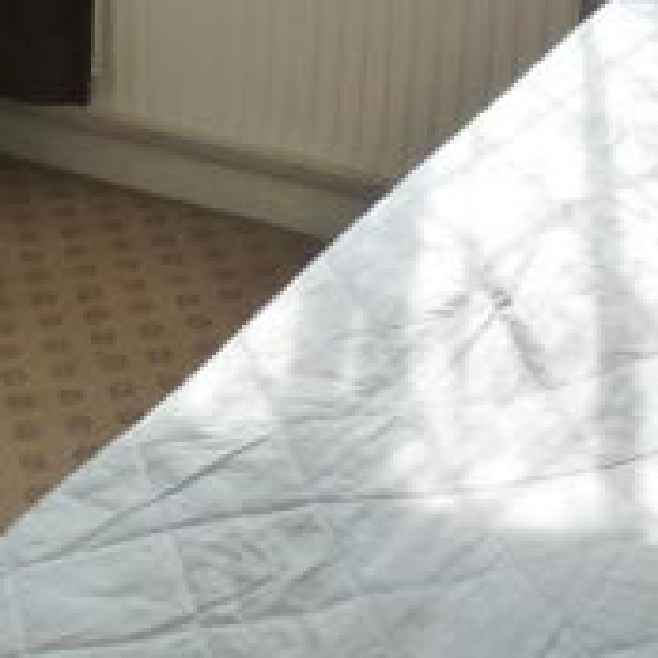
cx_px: 225
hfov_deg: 23.3
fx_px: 1591
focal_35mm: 74
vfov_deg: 22.9
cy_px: 93
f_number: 3.3
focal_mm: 4.1
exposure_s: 1/100
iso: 125
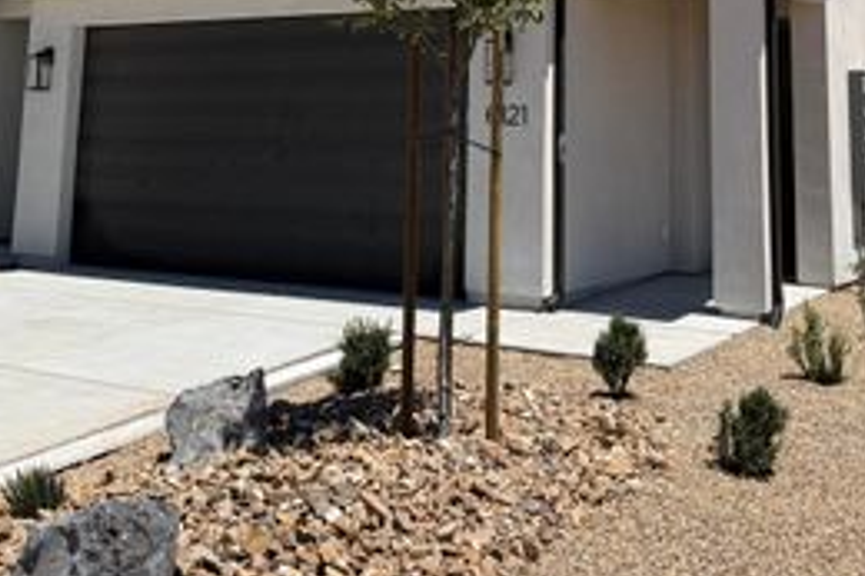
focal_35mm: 48
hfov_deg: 41.1
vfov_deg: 26.2
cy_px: -35
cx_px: 482
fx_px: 1153
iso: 80
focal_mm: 6.76
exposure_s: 1/5319
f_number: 1.78
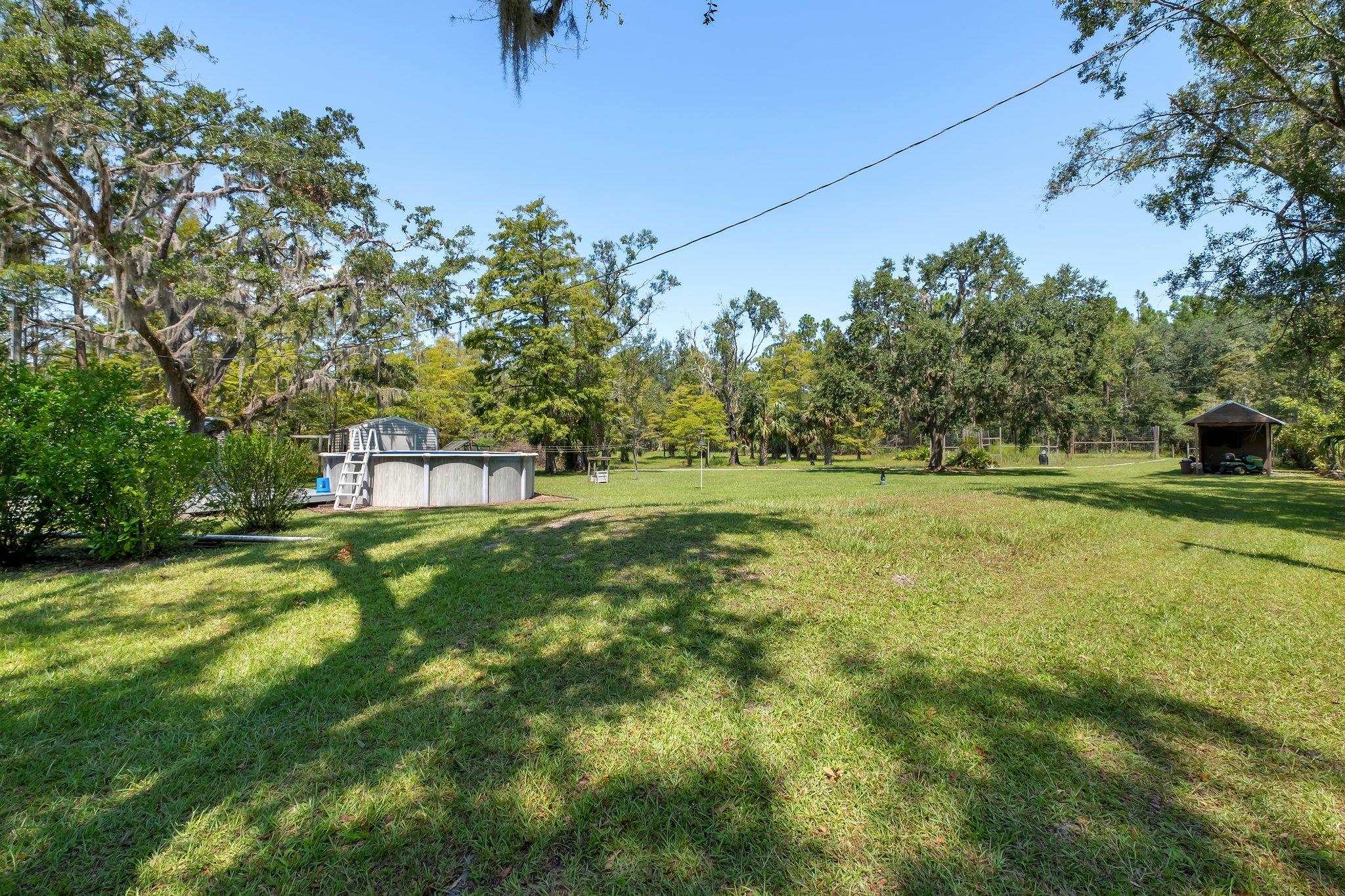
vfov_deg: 77.3
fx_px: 560
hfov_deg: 100.4
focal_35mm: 15
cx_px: 672
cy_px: 448
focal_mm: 10
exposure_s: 1/350
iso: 250
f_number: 8
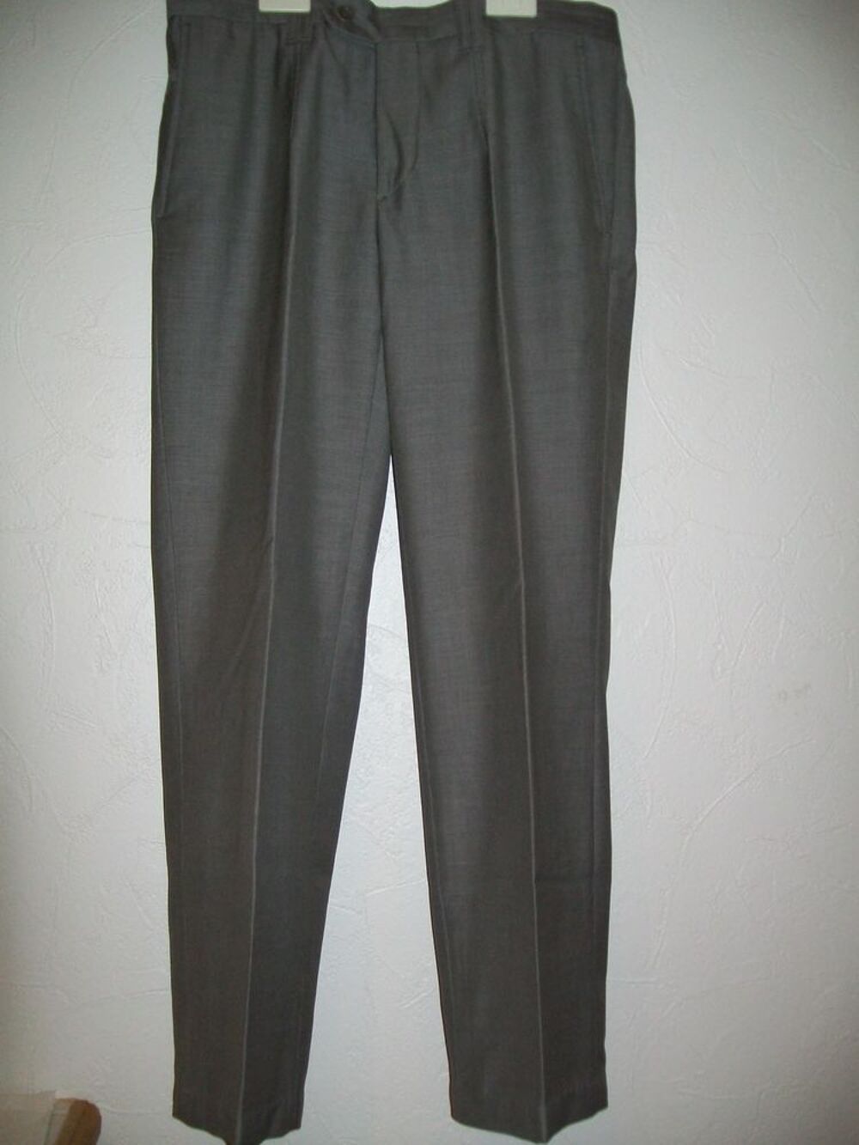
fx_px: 1125
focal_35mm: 34
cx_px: 430
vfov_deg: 54.0
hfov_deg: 41.8
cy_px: 572
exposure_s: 1/60
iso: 160
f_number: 2.7
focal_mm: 6.1
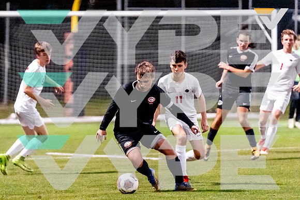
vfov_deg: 3.5
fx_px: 3231
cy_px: 86
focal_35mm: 388
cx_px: 121
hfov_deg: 5.3
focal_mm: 200
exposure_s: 1/1250
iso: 6400
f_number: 2.8
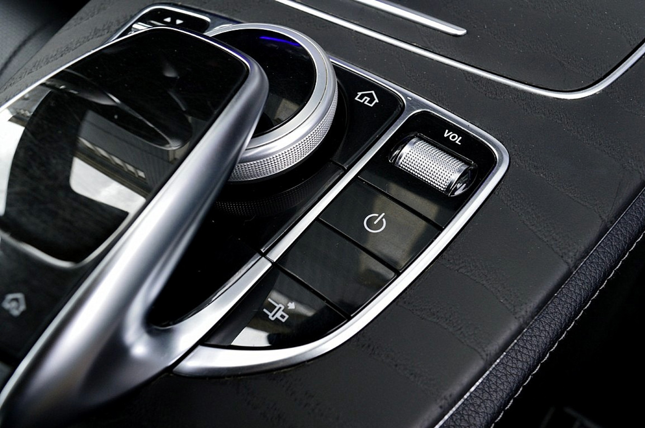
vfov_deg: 38.3
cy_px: 214
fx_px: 617
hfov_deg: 55.2
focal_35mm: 34
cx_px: 322
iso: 800
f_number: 8
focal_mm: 23
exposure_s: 1/60
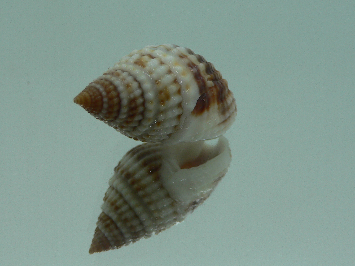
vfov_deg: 30.8
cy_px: 114
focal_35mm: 47
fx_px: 482
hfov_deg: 40.4
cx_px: 159
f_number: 2.8
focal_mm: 4.6
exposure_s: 1/60
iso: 80
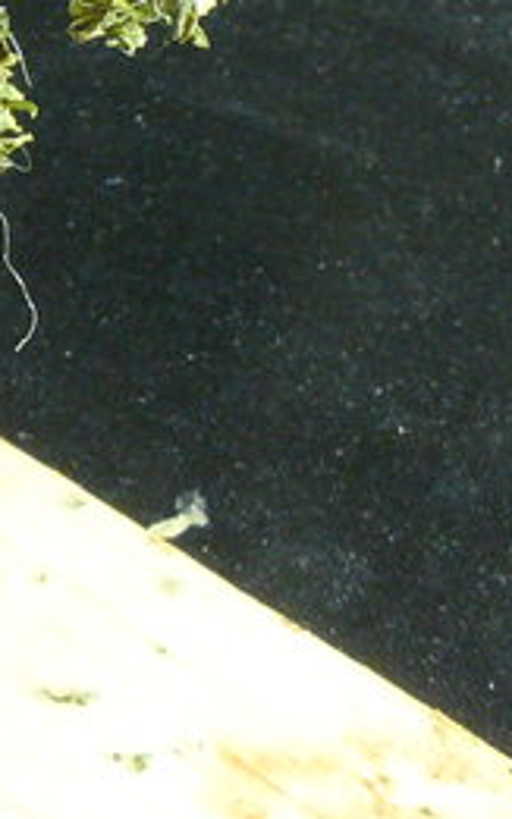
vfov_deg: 14.0
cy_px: -129
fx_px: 3261
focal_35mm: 146
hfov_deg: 8.7
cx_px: -349
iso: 200
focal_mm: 6
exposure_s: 1/1.6
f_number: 6.3
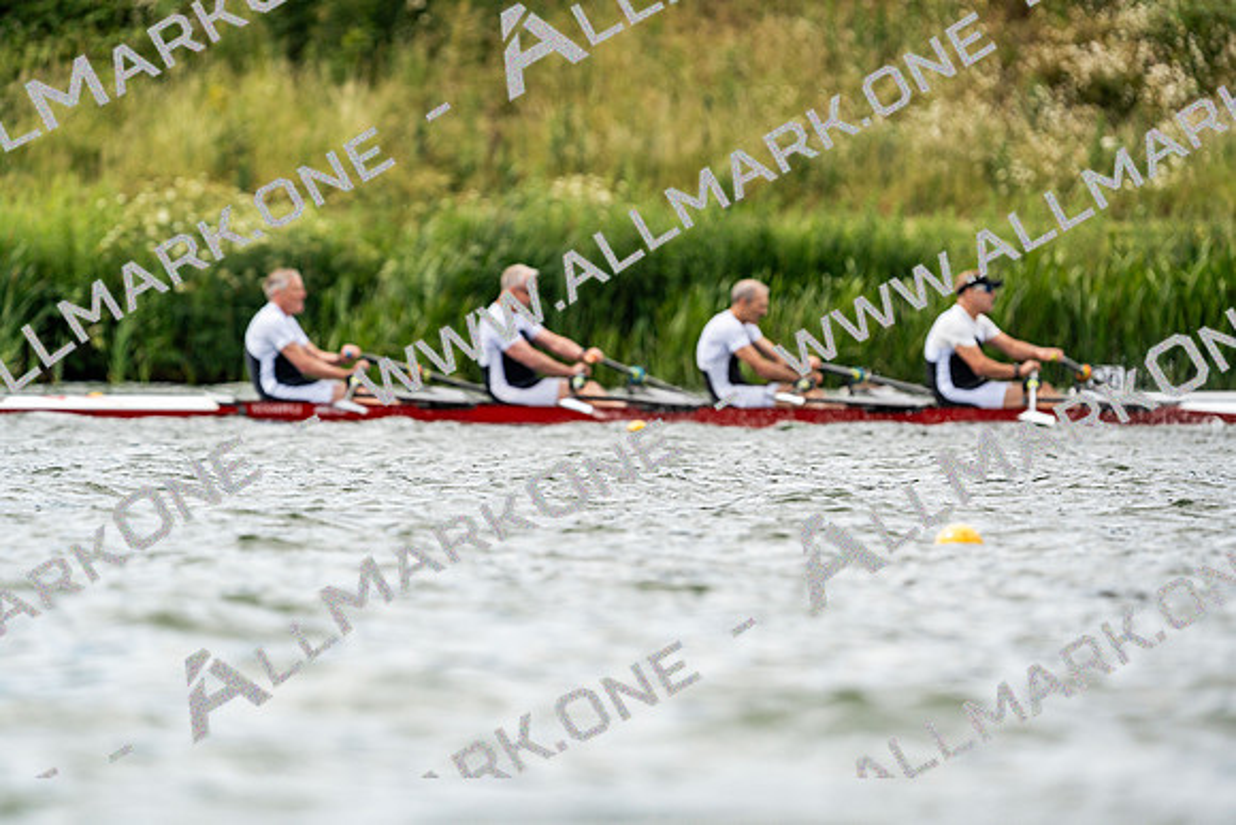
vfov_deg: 3.2
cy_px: 412
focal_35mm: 433
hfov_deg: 4.8
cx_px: 618
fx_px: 14869
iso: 400
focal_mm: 433
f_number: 6.3
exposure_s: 1/2000
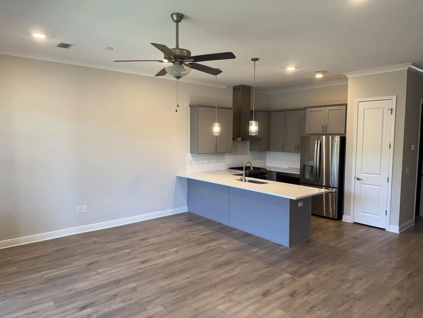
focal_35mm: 24
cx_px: 212
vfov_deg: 56.8
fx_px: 293
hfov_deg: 71.6
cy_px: 159
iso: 160
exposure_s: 1/120
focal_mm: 6.76
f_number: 1.78
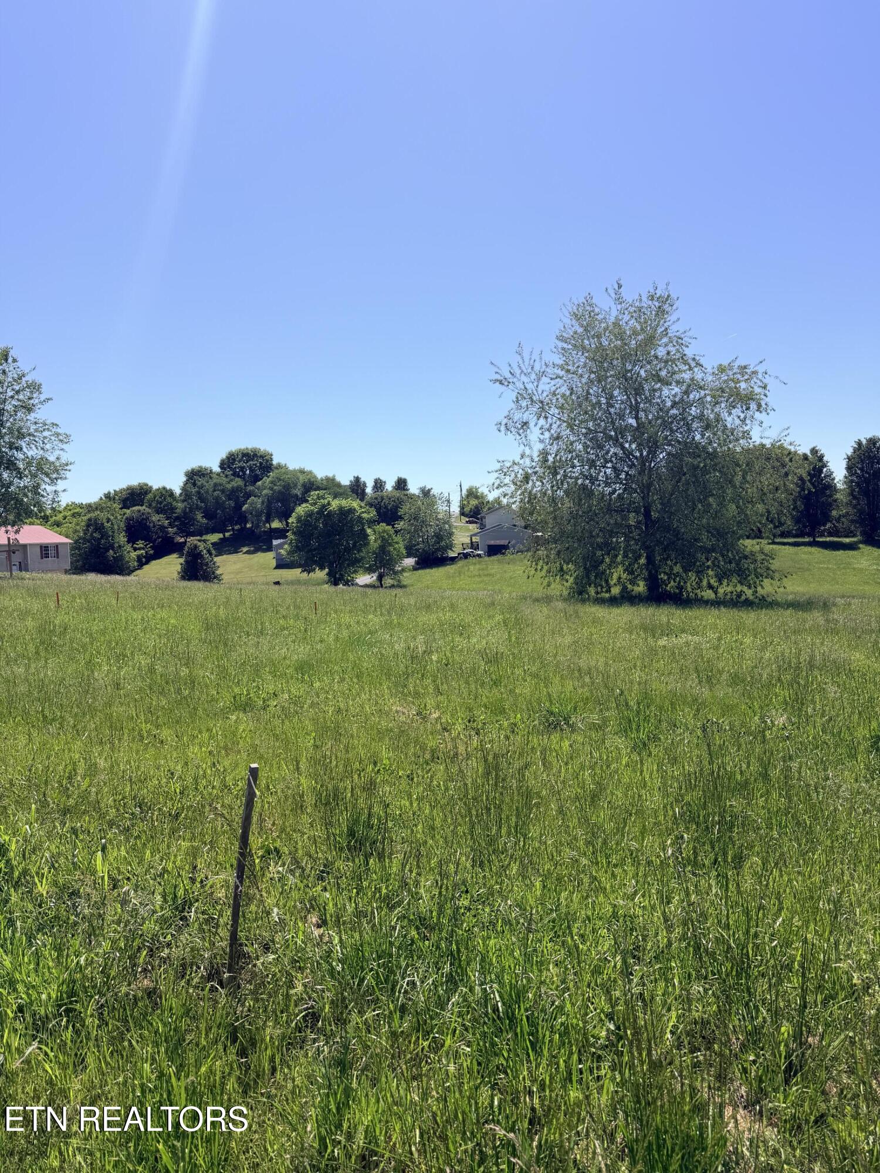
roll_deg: +2.5
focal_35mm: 24
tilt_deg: -3.9
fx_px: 813
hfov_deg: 56.8
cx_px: 440
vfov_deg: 71.6
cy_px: 586
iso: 80
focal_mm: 6.76
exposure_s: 1/5714
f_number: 1.78
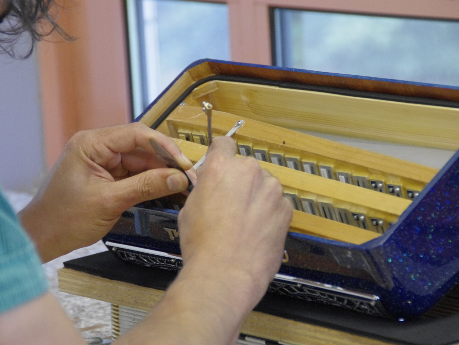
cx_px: 224
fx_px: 2559
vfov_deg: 7.7
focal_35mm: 193
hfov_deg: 10.2
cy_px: 172
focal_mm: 118
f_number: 5.6
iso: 3200
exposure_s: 1/80
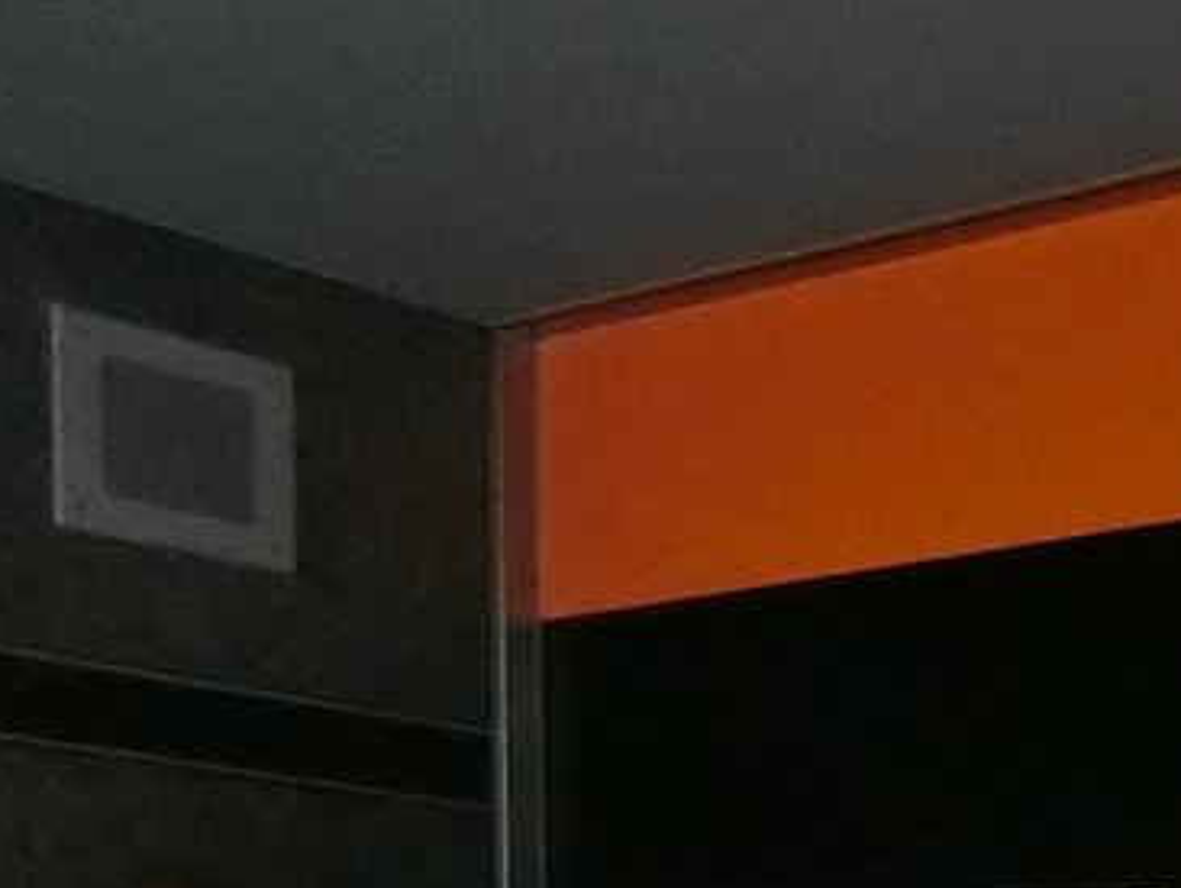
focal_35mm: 83
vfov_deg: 16.1
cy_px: 1389
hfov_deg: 16.9
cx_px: 2414
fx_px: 2834
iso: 400
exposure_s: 1/60
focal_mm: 4.06
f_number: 2.7
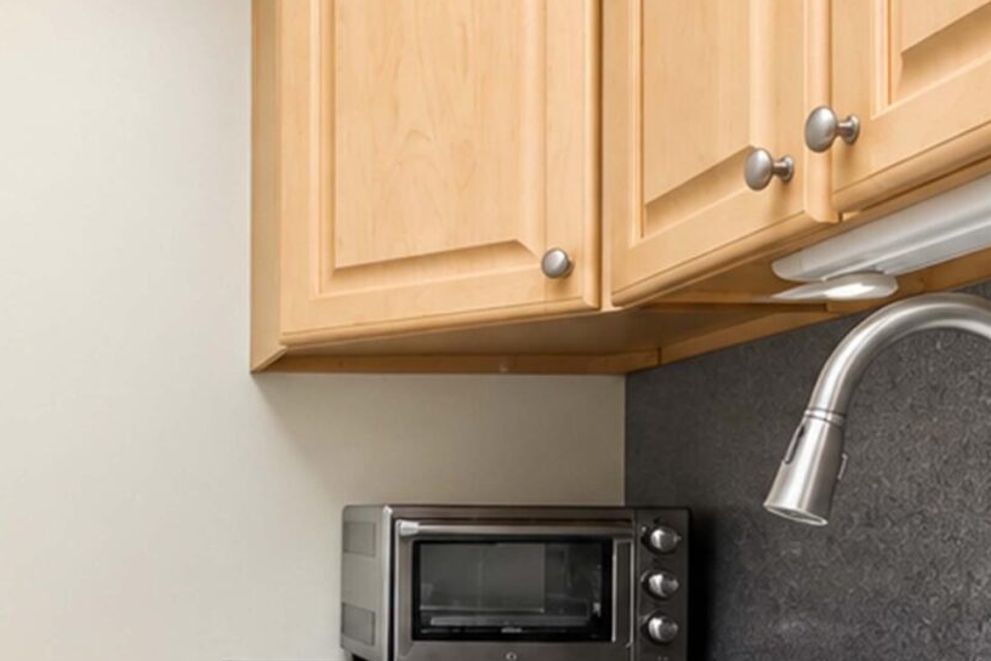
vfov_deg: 27.5
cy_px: 614
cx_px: 112
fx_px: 1294
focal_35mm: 47
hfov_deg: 39.1
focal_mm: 10
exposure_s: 1/100
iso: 2000
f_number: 9
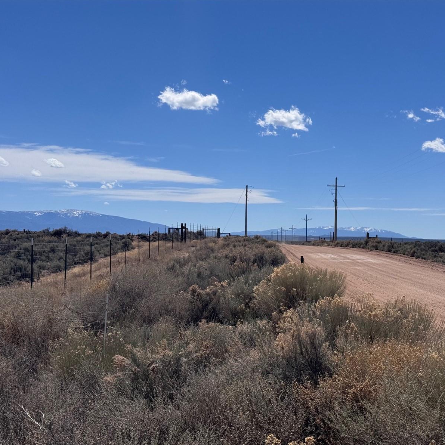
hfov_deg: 30.0
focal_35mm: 57
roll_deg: -1.2
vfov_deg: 30.0
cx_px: 262
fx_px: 829
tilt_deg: +0.5
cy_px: 223
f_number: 1.78
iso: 80
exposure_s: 1/12500
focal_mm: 6.76
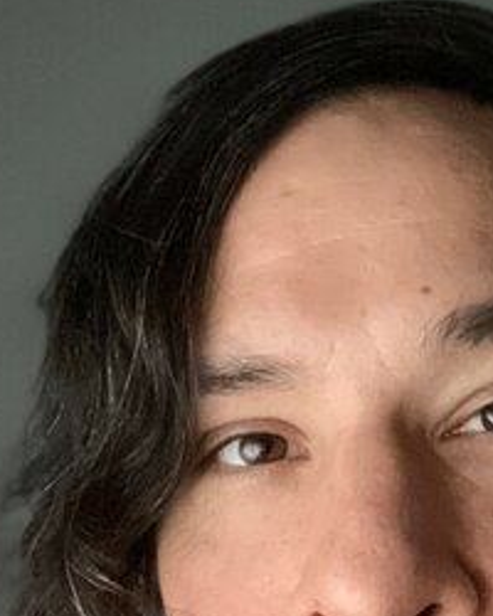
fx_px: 1496
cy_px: 628
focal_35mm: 82
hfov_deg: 18.6
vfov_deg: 22.3
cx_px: 373
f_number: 2.2
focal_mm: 2.71
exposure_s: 1/15
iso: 1000
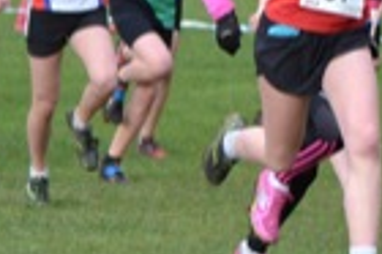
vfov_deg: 3.3
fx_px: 4383
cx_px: 218
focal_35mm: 414
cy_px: -5
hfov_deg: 5.0
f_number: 4
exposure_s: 1/500
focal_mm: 55
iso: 500
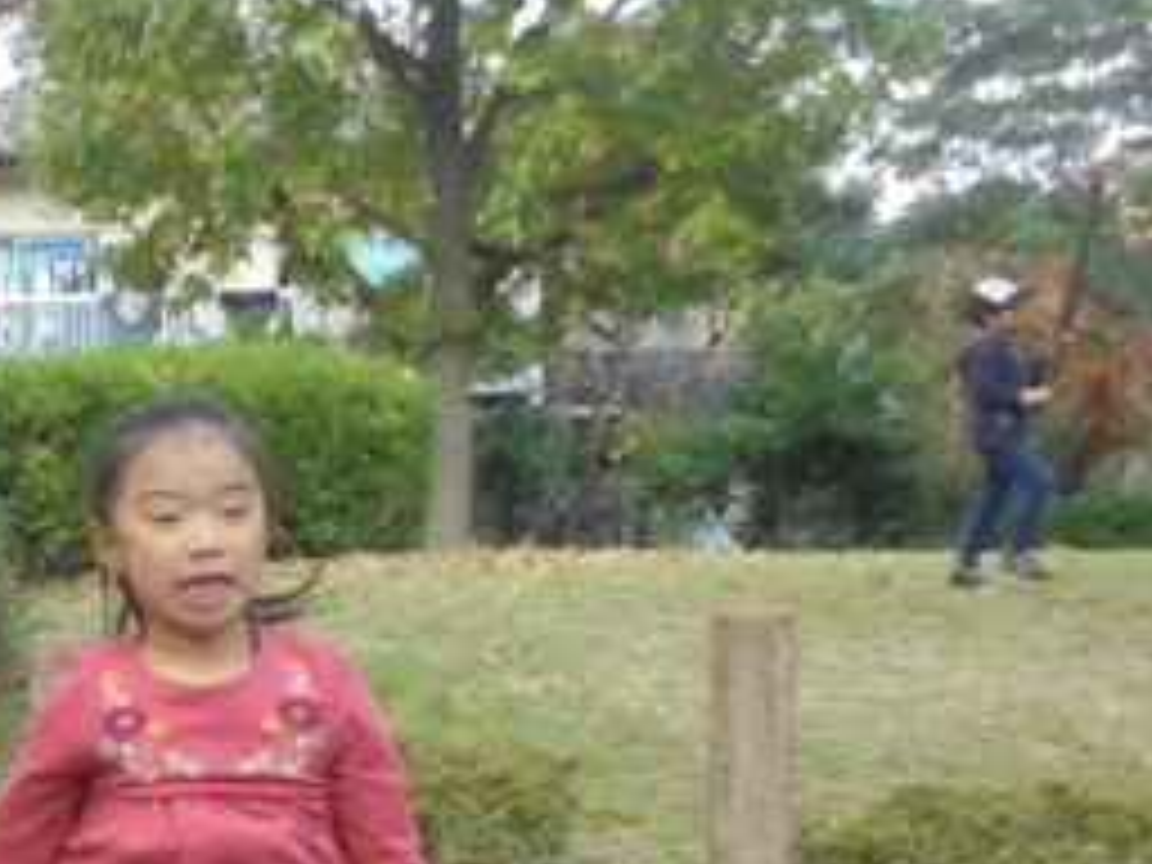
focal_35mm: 104
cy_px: 742
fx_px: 3461
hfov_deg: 16.2
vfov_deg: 14.1
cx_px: -855
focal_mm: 4.6
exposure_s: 1/160
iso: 100
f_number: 3.5
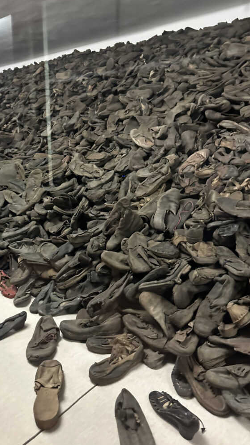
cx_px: 82
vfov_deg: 69.8
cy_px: 217
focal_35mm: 27
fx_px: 318
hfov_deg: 42.3
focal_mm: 6.9
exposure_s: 1/40
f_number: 1.8
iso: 1000
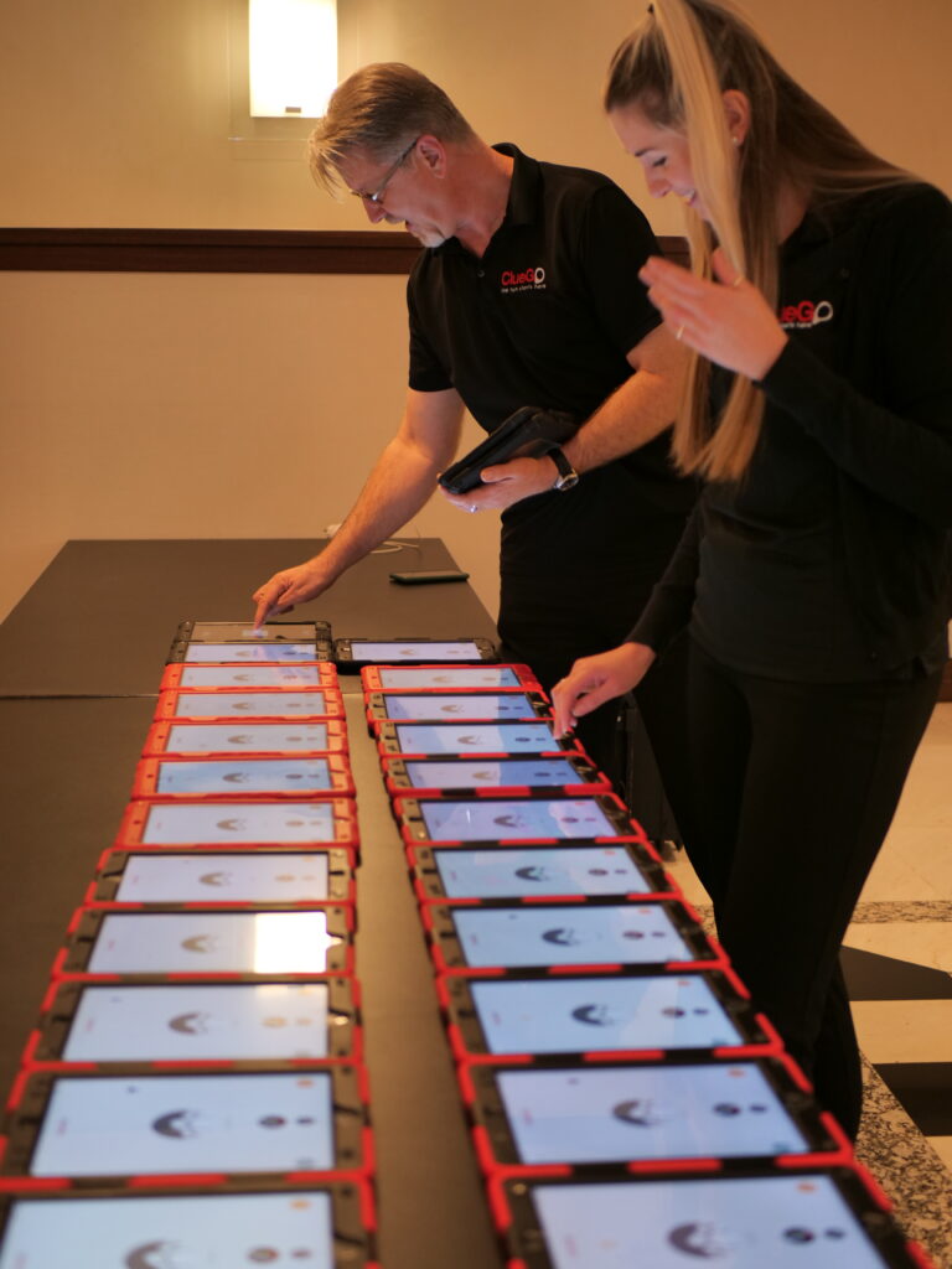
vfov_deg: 38.2
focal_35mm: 50
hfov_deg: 29.1
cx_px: 476
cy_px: 634
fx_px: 1833
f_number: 1.7
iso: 400
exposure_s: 1/125
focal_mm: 25
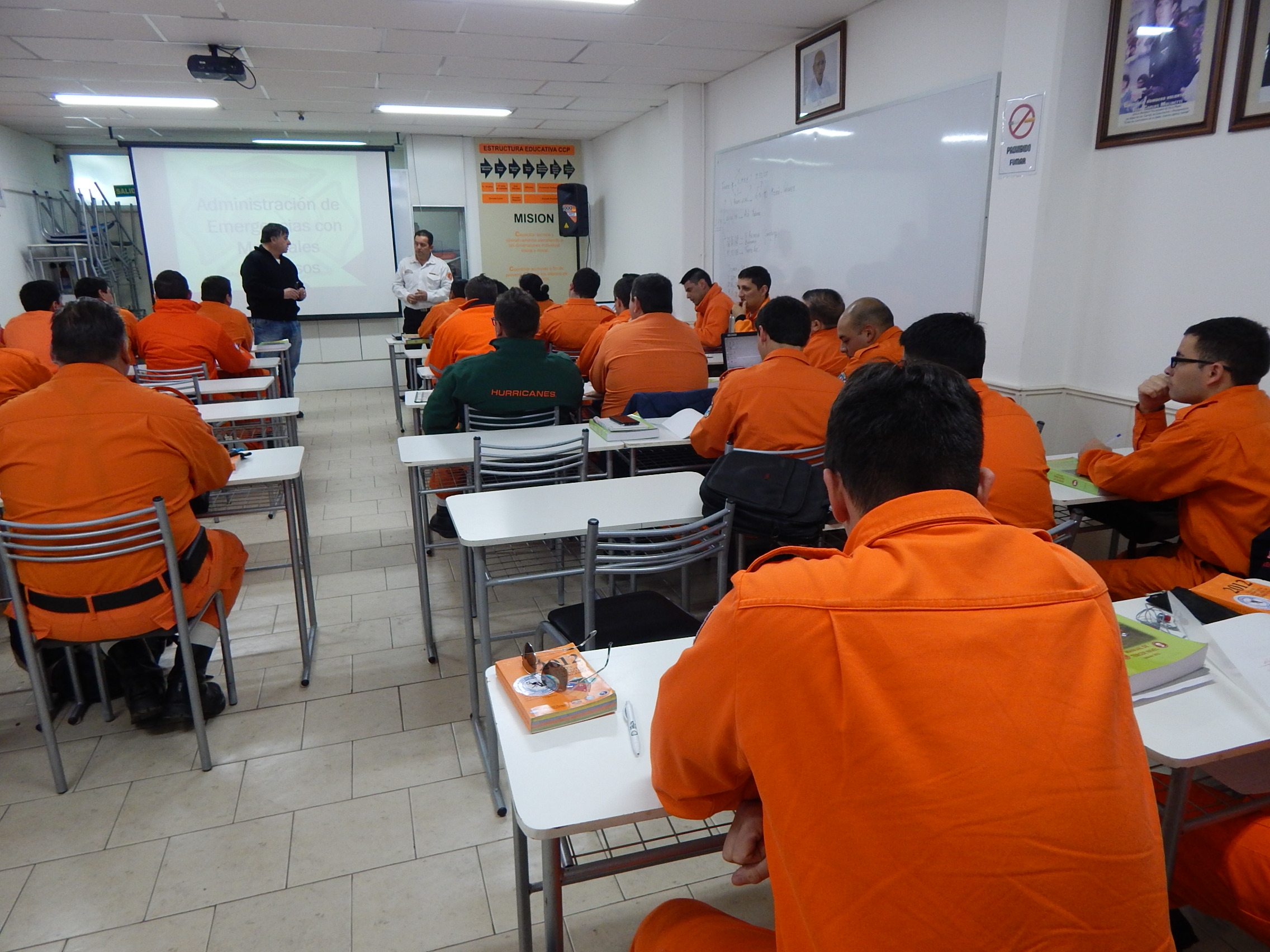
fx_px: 807
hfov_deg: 76.4
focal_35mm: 22
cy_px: 476
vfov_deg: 61.1
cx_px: 635
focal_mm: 4
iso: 200
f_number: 3
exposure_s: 1/30
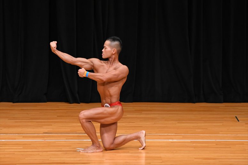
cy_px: 82
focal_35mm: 285
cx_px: 124
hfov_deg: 7.2
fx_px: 1962
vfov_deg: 4.8
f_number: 5.6
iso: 3200
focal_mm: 190
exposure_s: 1/400
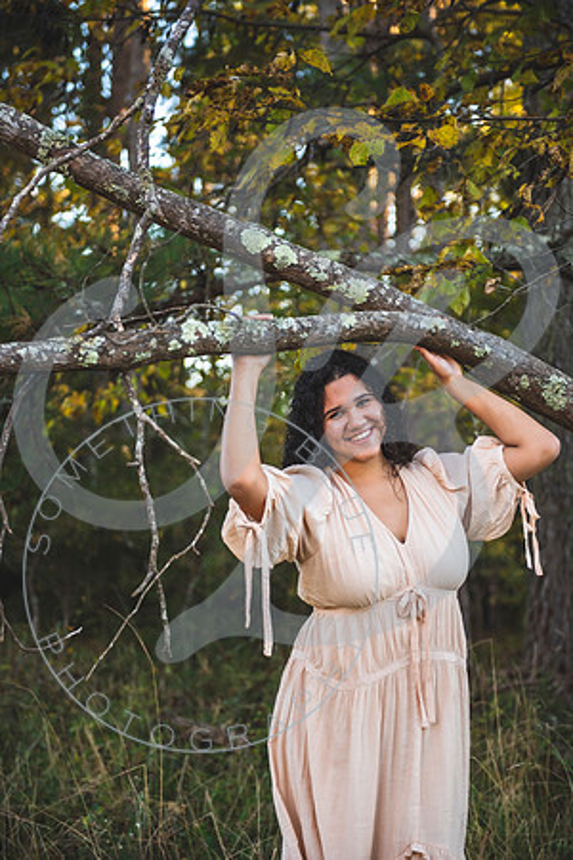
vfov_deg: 32.4
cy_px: 430
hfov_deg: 21.9
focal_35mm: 62
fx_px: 1480
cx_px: 286
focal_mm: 62
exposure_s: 1/250
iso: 200
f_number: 2.8
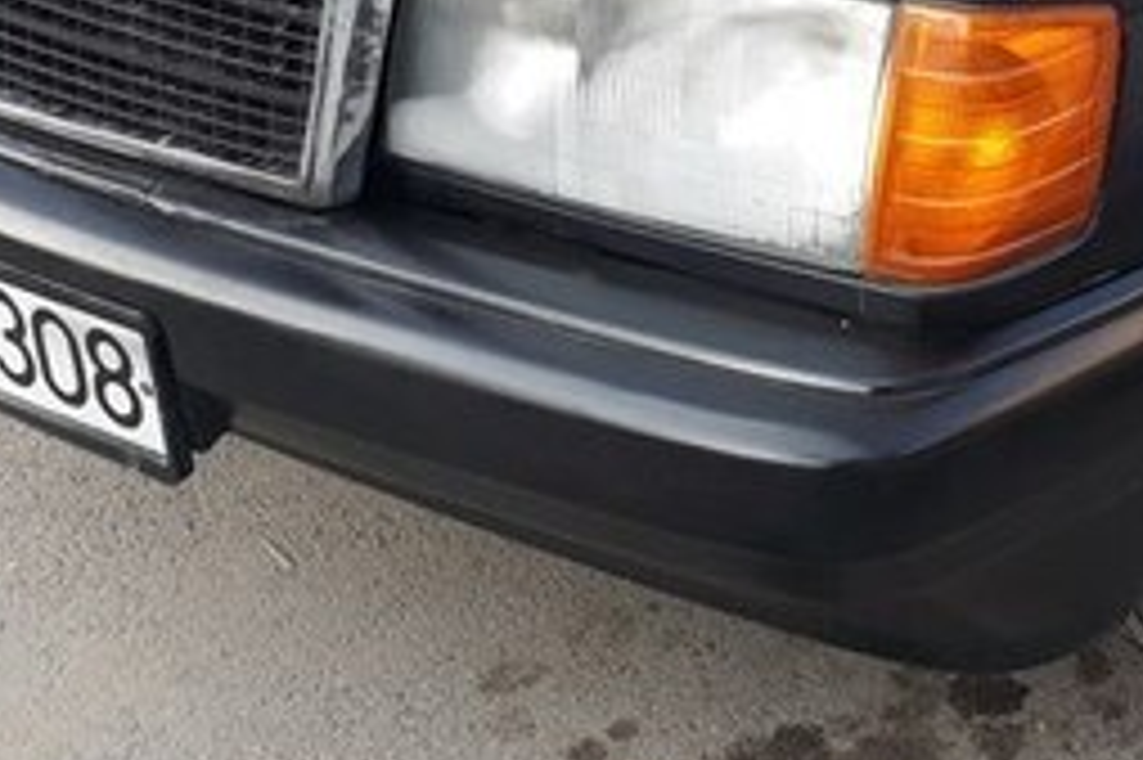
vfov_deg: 17.5
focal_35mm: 73
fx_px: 2316
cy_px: -227
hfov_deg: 26.5
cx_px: 1084
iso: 40
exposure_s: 1/110
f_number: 1.7
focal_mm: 3.71
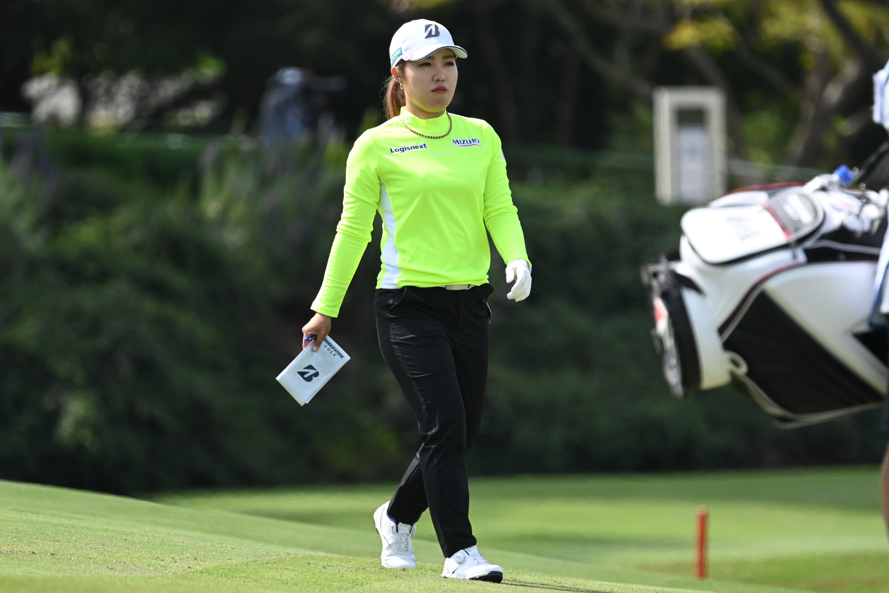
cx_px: 444
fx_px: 14816
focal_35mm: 600
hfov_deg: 3.4
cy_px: 296
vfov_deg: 2.3
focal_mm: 400
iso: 1800
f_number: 5.6
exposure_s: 1/4000
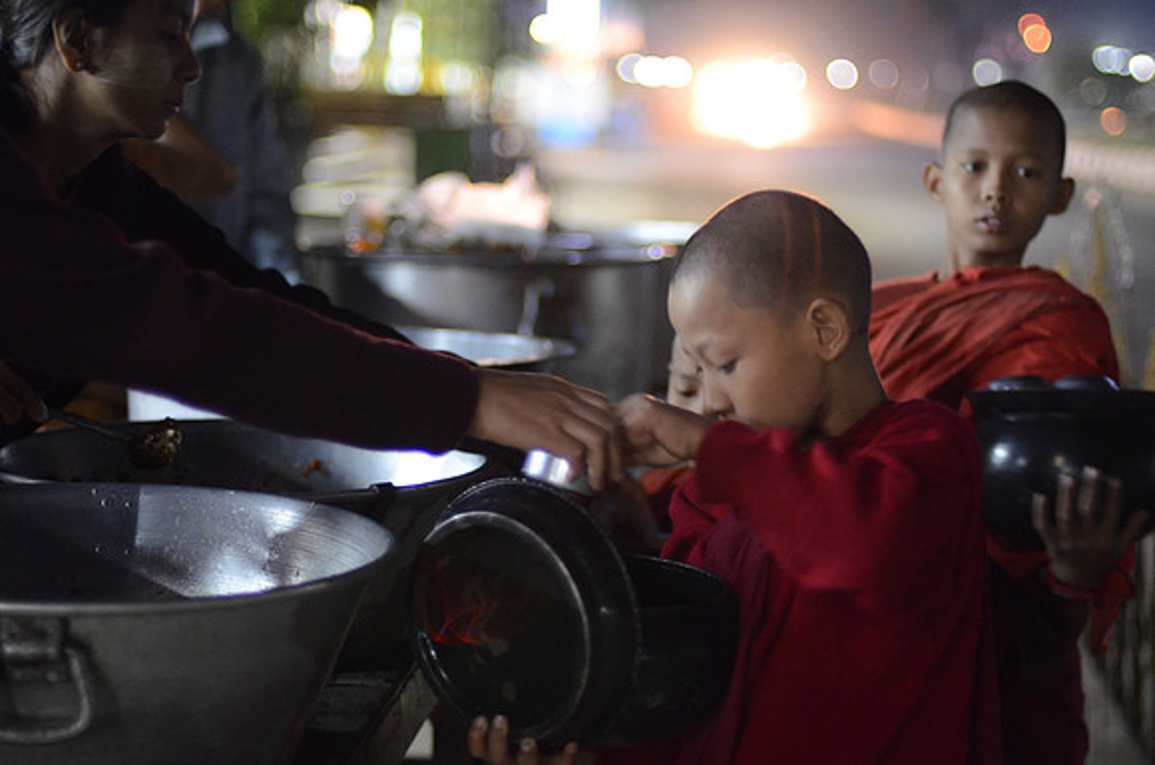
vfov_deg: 18.1
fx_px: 2401
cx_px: 578
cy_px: 382
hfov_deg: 27.0
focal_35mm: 75
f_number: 1.4
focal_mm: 50
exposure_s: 1/8
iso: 1600
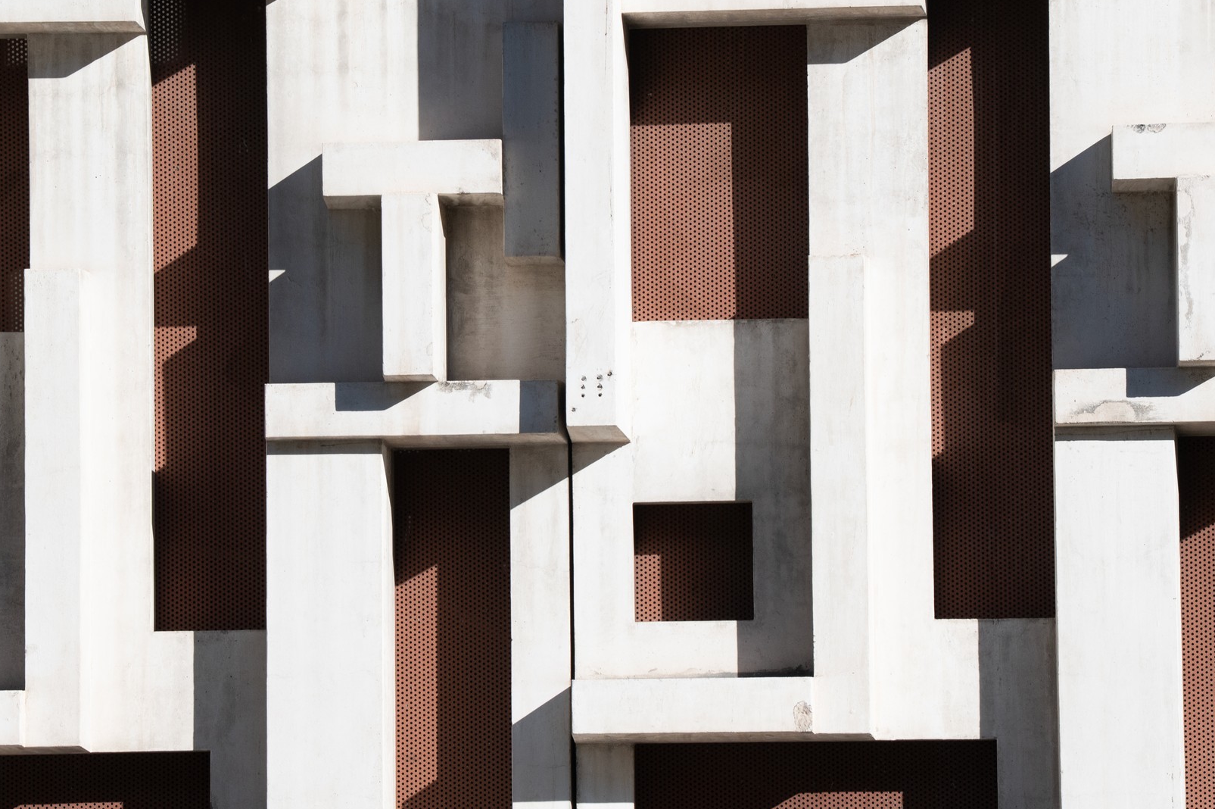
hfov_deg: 6.9
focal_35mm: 299
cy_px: 425
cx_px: 550
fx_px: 10085
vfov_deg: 4.6
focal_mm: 200
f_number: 11
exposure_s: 1/500
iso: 800
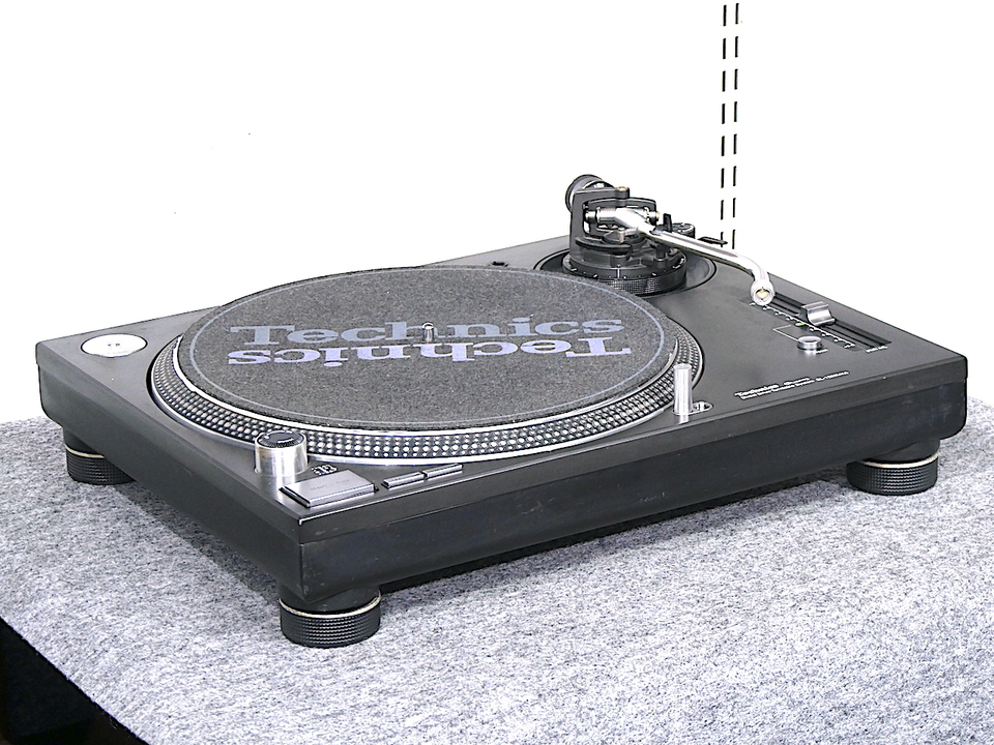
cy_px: 372
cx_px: 497
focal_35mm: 106
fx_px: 3044
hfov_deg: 18.5
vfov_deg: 14.0
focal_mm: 19
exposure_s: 1/4
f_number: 5.1
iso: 200
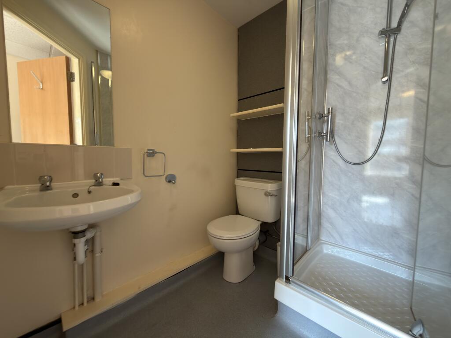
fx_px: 182
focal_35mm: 14
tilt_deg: -4.7
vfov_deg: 85.7
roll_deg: +0.7
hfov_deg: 102.1
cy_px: 169
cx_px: 226
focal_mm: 2.22
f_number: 2.2
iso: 50
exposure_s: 1/25
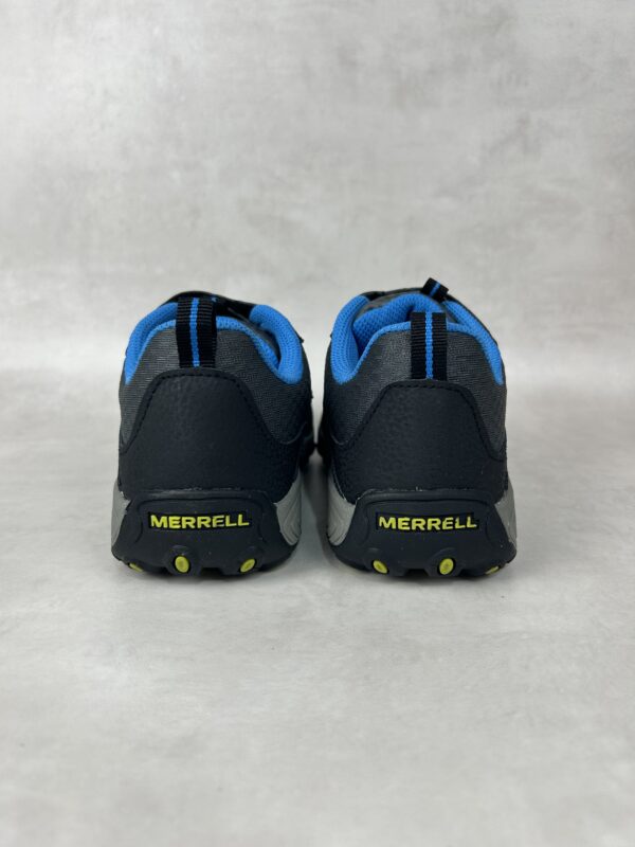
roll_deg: -0.5
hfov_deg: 53.1
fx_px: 636
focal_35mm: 26
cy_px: 424
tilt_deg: -13.8
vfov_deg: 67.3
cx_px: 318
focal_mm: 5.7
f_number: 1.5
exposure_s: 1/138
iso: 32
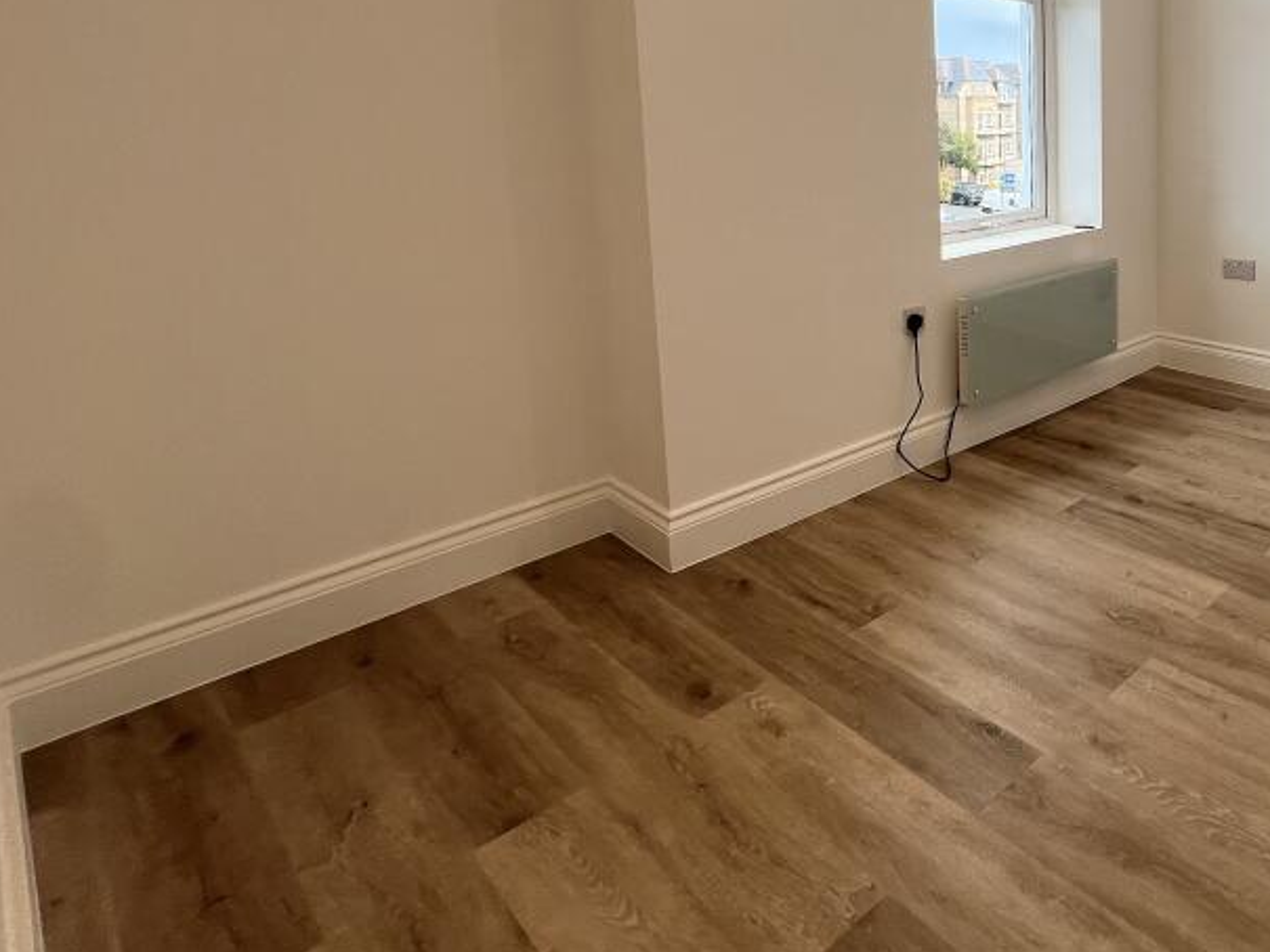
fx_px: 807
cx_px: 1056
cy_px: 222
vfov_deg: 57.6
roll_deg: +0.6
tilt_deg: -7.7
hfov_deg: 67.5
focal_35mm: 22
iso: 32
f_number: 1.8
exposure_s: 1/108
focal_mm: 1.57
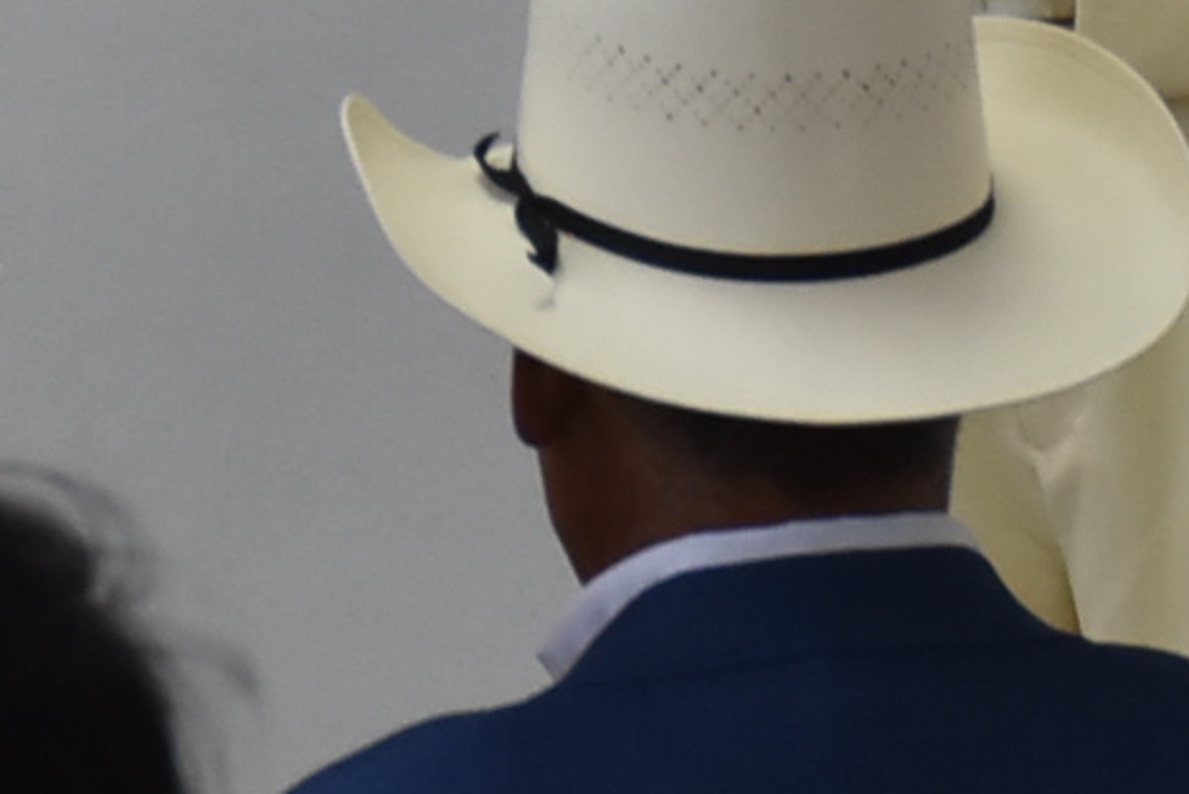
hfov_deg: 3.3
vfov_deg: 2.2
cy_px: -152
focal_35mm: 632
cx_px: 1237
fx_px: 20879
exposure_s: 1/160
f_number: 6.3
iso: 800
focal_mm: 66
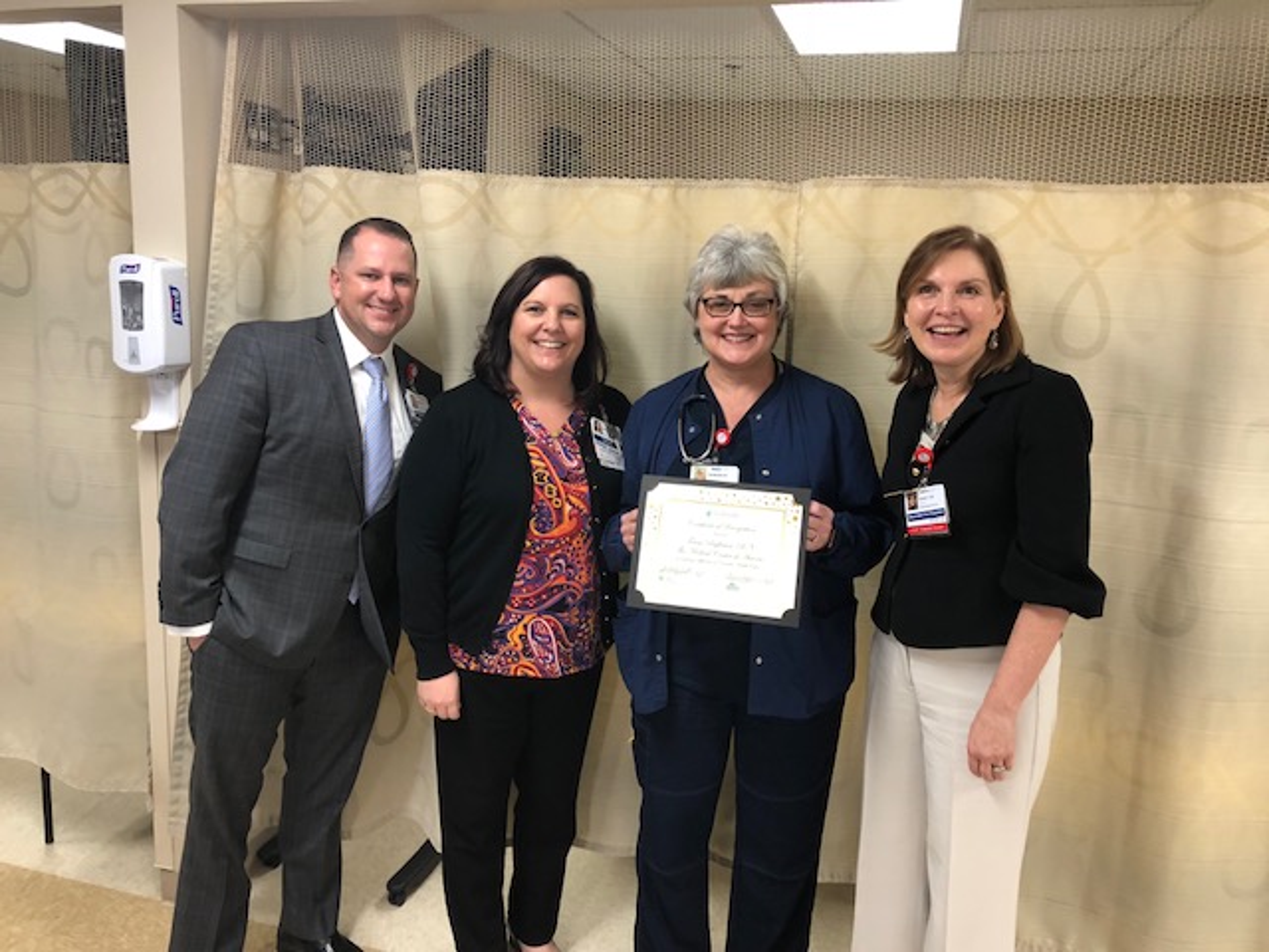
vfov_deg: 49.7
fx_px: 1026
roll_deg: -0.2
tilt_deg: -11.7
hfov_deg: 63.4
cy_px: 476
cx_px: 634
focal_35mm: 28
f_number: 1.8
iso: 40
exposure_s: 1/21
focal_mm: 3.99
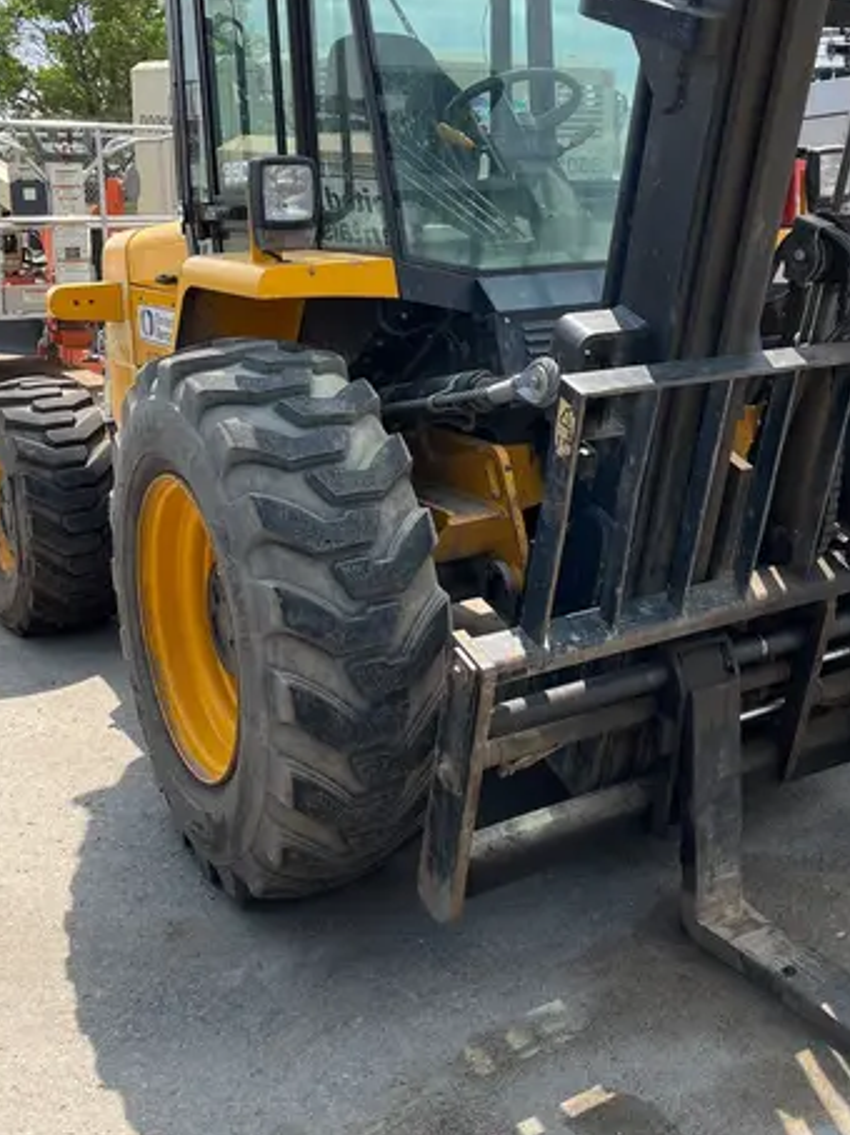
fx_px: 1376
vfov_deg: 44.2
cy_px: 376
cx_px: 612
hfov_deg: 33.8
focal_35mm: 42
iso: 50
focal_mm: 5.1
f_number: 1.6
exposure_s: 1/1957
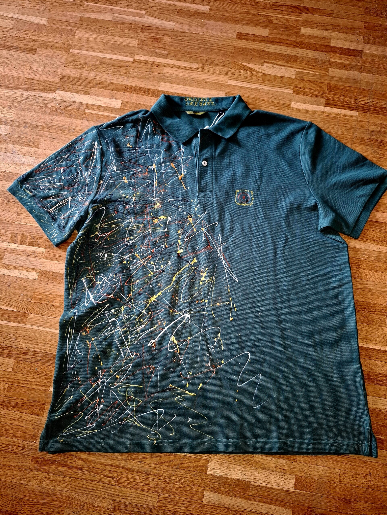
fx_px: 343
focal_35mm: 23
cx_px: 194
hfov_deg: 58.9
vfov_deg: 73.9
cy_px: 258
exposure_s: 1/50
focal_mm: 5.54
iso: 320
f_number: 1.8
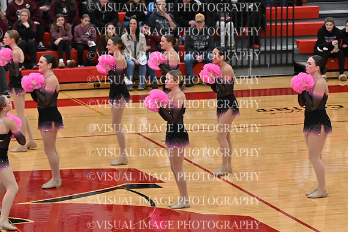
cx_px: 174
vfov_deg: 8.7
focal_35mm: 157
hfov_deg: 13.1
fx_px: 1518
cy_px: 116
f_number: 4
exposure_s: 1/400
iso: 8000
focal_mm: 105
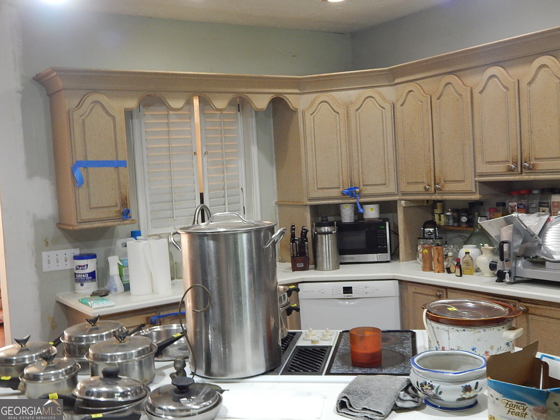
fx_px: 615
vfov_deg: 37.7
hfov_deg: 49.0
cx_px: 280
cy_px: 210
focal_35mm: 38
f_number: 3.4
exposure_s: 1/25
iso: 400
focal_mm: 6.8
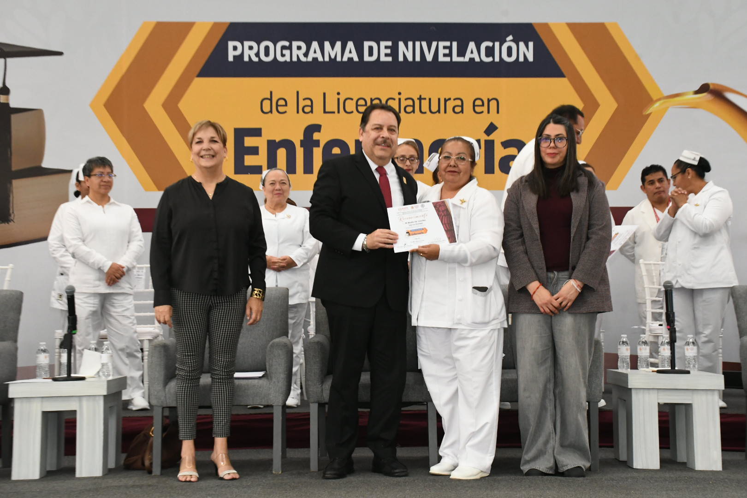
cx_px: 374
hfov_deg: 38.2
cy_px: 249
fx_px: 1079
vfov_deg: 26.0
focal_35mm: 52
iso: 3200
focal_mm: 35
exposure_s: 1/125
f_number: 11
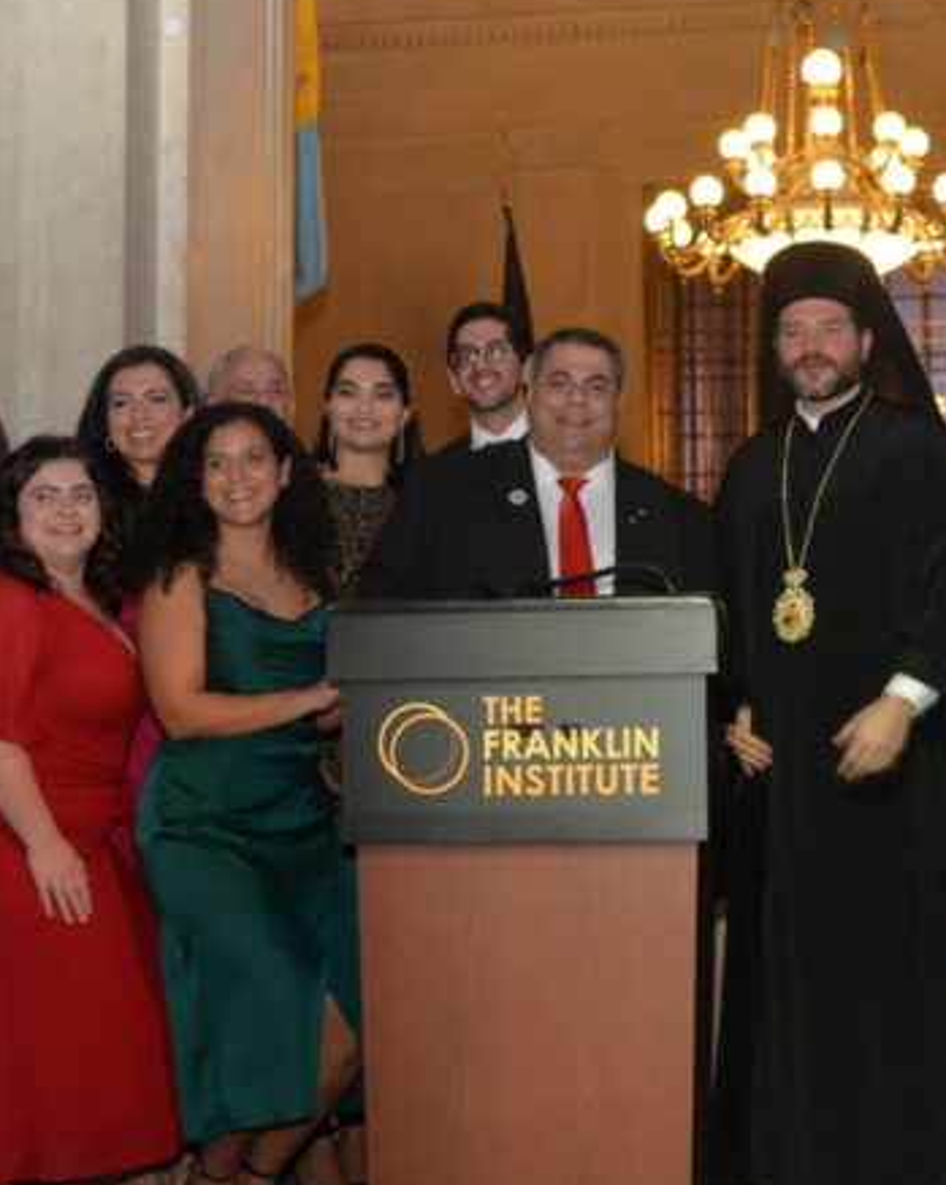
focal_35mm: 66
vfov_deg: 28.7
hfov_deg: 23.0
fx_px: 2312
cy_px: 494
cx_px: 642
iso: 800
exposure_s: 1/60
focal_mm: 30
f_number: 4
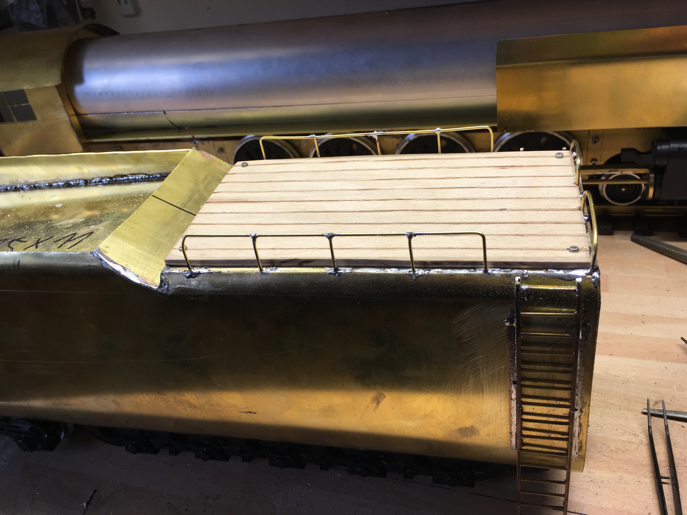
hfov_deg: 60.0
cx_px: 341
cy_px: 251
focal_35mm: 30
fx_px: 595
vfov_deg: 46.8
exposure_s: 1/100
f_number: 2.2
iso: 32
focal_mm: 4.15
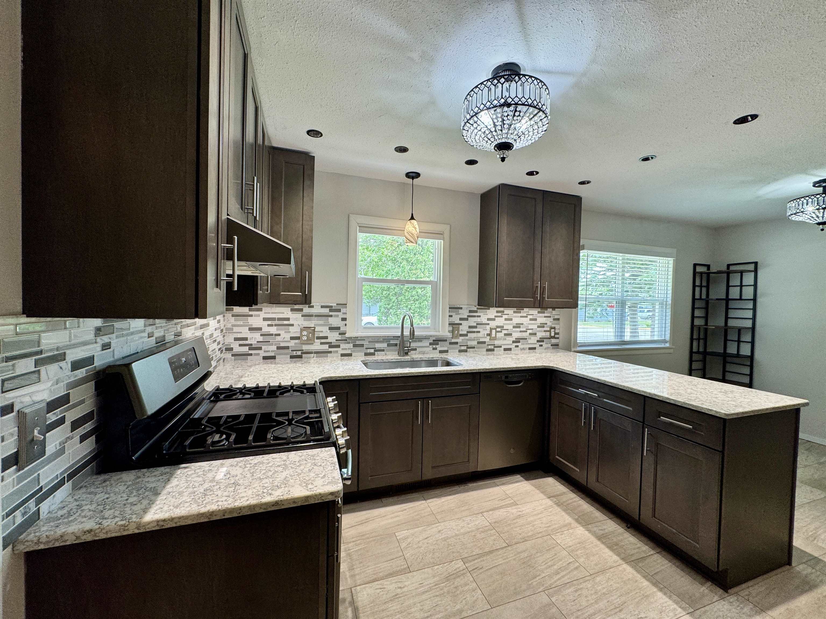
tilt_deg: -2.0
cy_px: 310
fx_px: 334
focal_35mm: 14
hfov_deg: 102.1
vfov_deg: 85.7
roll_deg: -1.7
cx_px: 413
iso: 125
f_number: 2.2
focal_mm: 2.22
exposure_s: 1/120
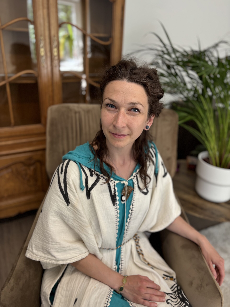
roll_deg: -4.1
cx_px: 115
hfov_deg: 53.1
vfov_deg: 67.3
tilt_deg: -25.6
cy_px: 154
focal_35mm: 26
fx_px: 230
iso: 125
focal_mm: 5.96
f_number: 1.6
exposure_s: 1/107
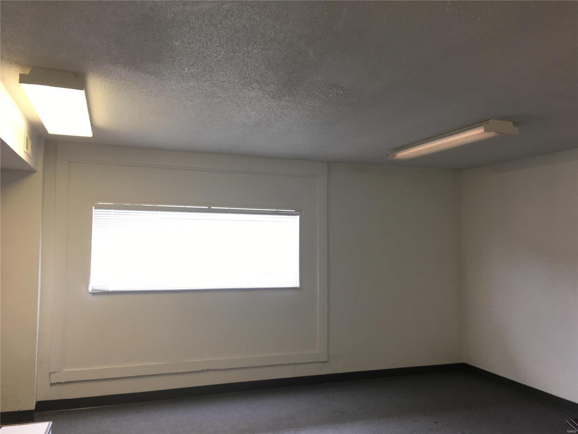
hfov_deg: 61.7
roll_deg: -1.3
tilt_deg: +3.6
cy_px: 217
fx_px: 484
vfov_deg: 48.2
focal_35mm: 29
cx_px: 289
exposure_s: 1/30
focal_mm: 4.15
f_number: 2.2
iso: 50
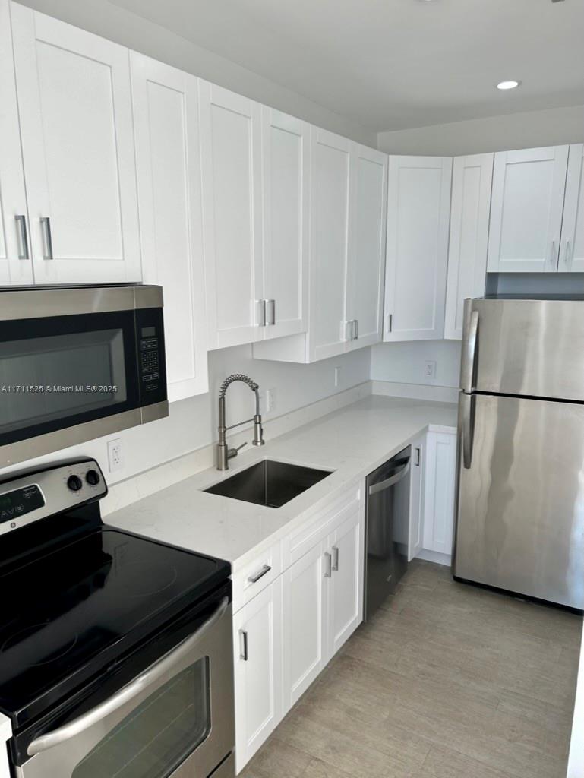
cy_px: 389
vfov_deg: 67.3
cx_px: 292
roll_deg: +0.6
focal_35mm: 26
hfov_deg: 53.1
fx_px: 584
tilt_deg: -11.2
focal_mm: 5.7
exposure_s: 1/265
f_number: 1.5
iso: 40
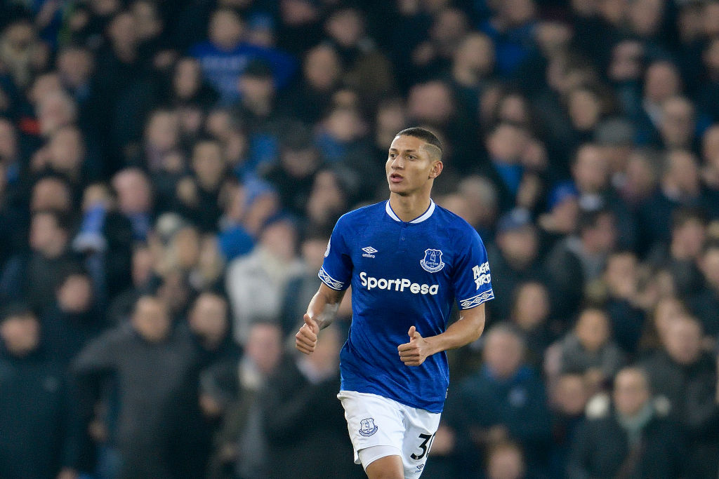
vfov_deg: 2.3
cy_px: 240
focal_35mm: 600
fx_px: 11984
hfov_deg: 3.4
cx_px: 360
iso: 1600
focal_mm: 400
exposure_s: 1/1250
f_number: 3.2
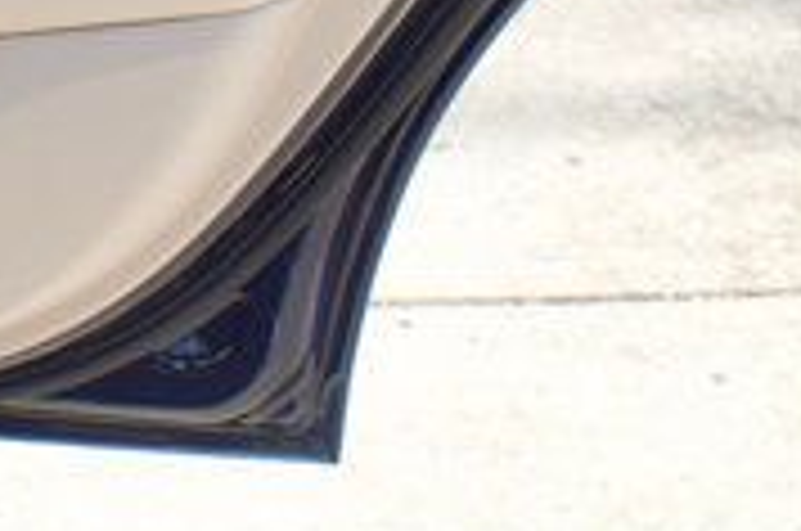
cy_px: -398
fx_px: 5997
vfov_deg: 5.0
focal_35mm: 270
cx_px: 32
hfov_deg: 7.6
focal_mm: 50
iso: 500
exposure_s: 1/250
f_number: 8
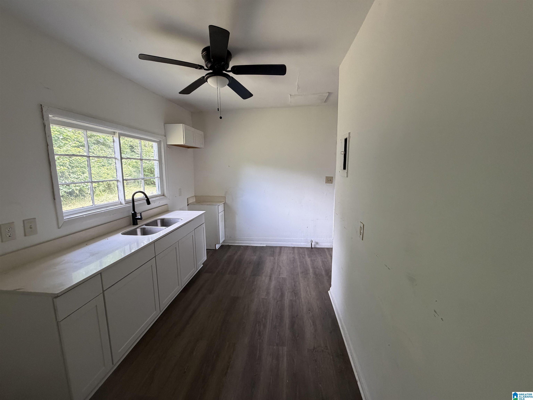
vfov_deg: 85.7
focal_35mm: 14
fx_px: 216
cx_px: 266
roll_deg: +0.7
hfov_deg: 102.1
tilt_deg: -8.8
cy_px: 200
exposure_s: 1/121
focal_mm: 2.22
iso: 250
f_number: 2.2
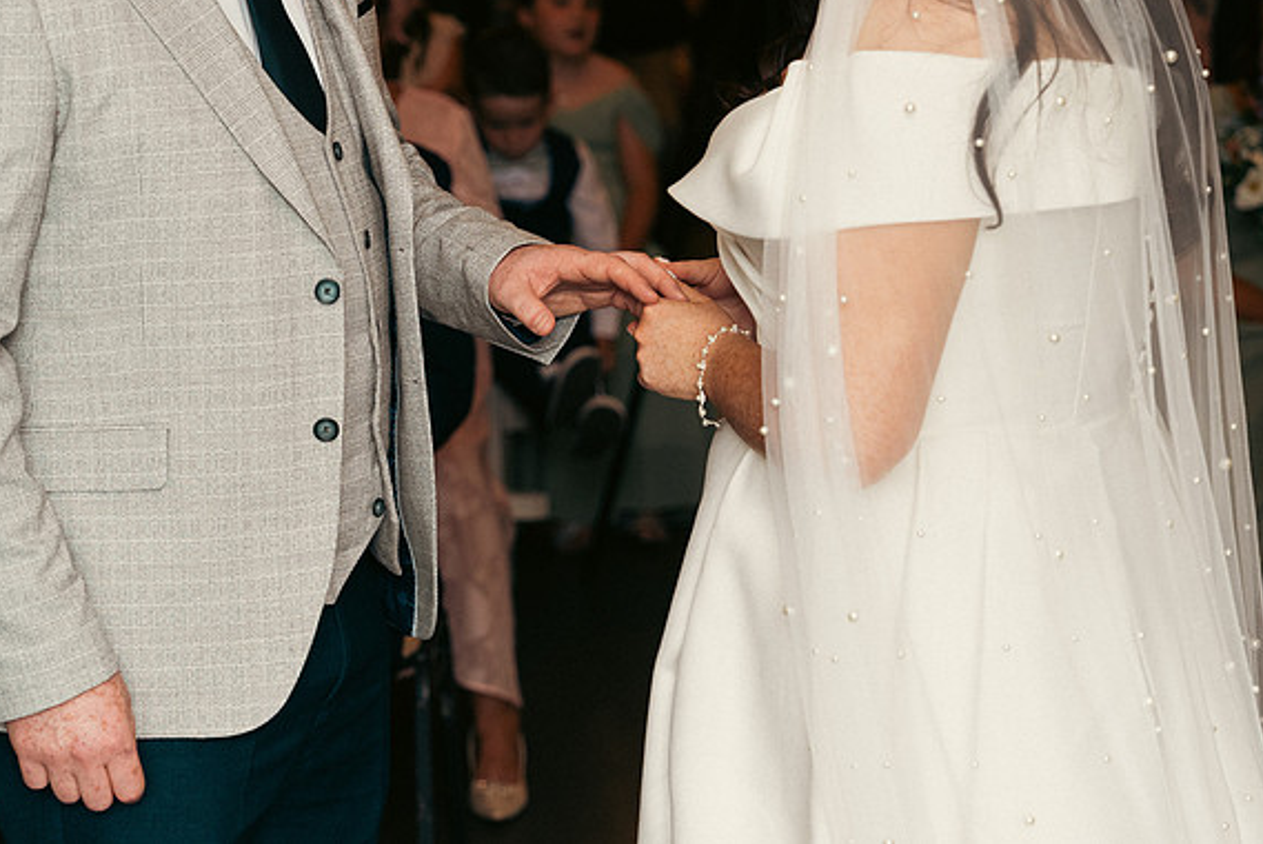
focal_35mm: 107
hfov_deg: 19.1
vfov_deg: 12.8
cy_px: 416
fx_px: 3756
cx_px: 633
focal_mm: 70
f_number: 3.5
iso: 500
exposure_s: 1/160
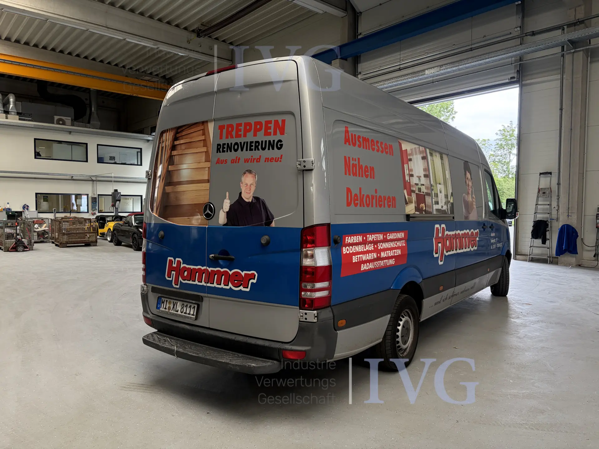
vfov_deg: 53.1
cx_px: 300
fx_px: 450
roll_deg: -0.6
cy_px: 224
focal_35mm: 26
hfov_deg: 67.3
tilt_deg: -2.0
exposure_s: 1/180
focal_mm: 5.96
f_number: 1.6
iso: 125
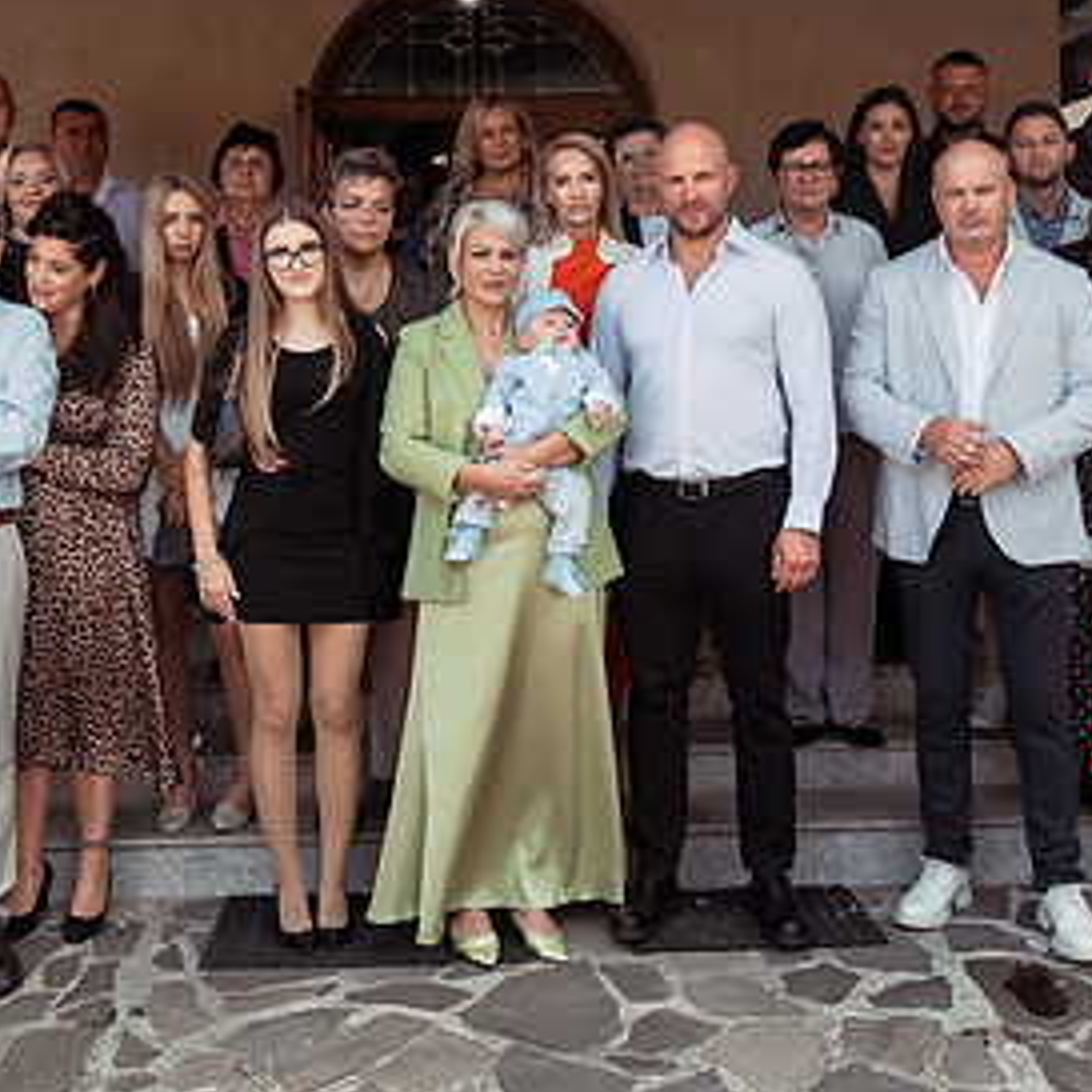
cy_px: 366
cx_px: 495
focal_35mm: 48
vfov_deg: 35.0
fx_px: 1713
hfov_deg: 35.3
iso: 320
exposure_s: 1/320
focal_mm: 25
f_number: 5
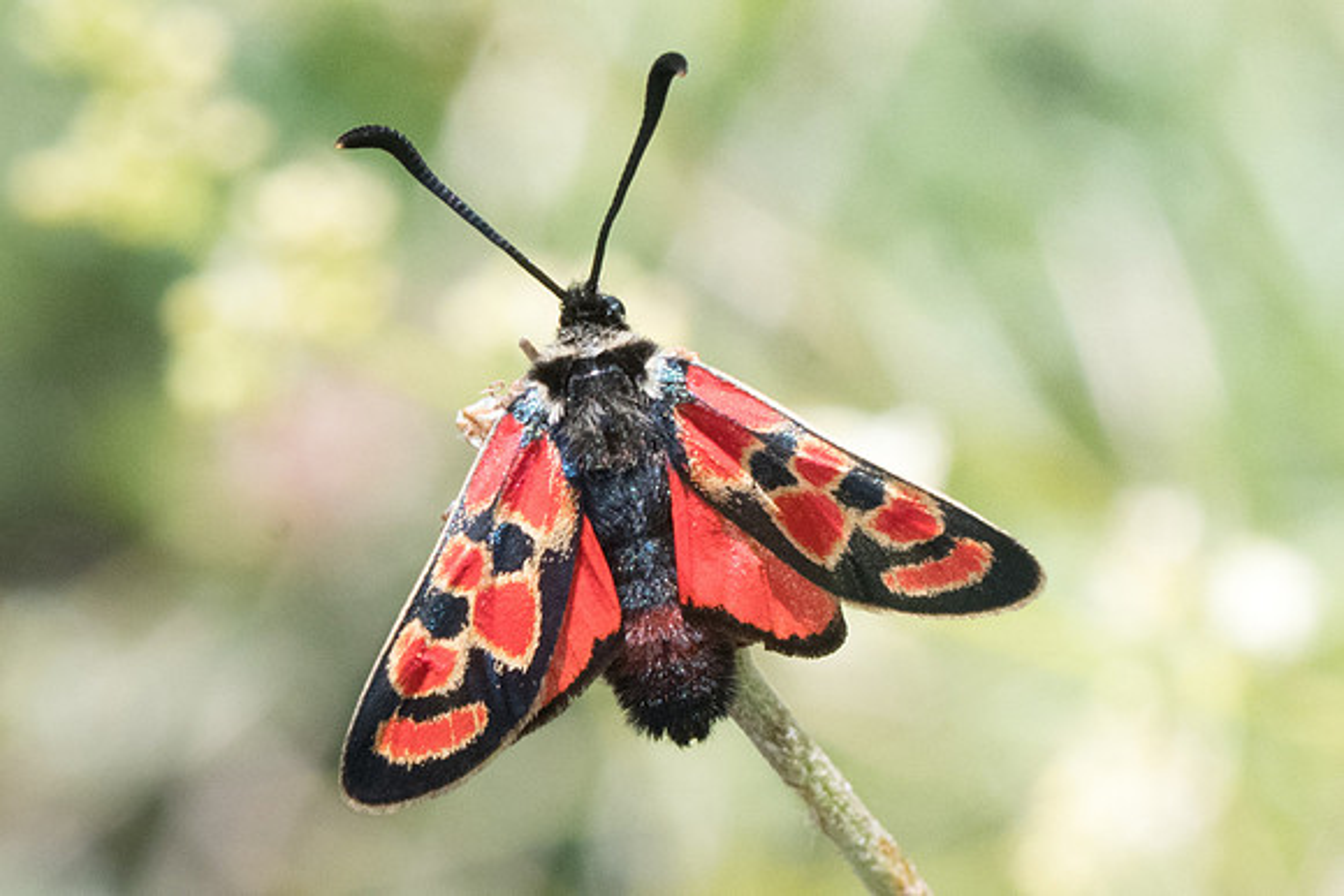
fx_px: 12332
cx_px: 702
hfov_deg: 6.2
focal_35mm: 330
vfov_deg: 4.2
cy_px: 519
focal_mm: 90
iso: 800
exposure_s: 1/640
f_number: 13
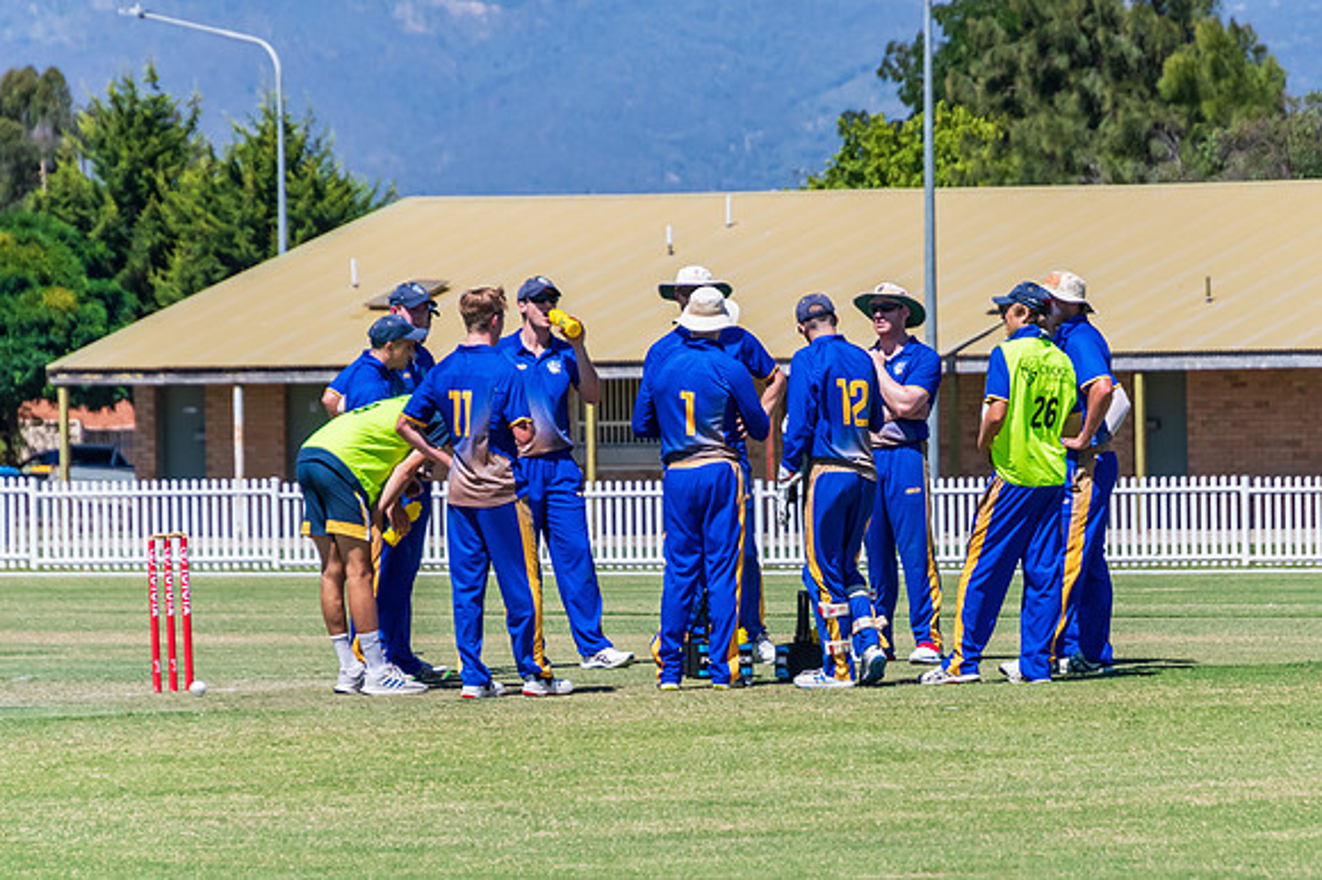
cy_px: 576
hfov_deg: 4.8
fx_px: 15849
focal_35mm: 432
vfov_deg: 3.2
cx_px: 783
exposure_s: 1/2500
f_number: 6.3
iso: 400
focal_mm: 220
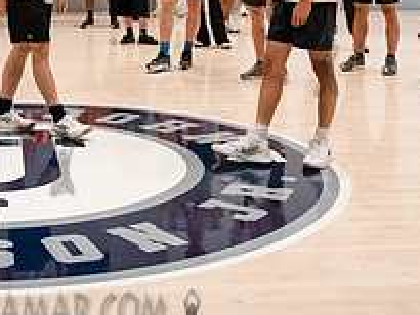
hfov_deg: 24.2
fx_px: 959
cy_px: -38
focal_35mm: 79
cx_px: 61
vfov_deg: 18.0
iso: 5000
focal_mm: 29
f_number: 4
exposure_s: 1/400
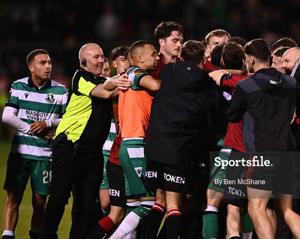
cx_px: 233
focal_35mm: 603
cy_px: 132
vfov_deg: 2.6
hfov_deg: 3.2
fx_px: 5352
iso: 2500
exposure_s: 1/2000
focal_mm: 400
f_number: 2.8
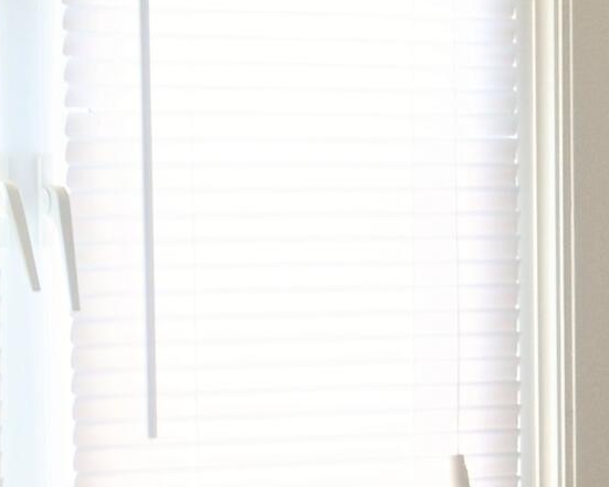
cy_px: 648
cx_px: 852
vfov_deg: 7.2
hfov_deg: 8.8
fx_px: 3858
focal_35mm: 214
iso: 400
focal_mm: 28
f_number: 8
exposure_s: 1/15
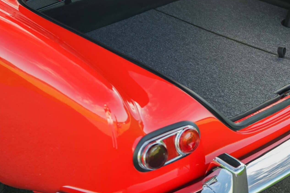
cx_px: 227
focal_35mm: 74
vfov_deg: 18.2
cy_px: 39
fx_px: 600
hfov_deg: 26.7
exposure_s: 1/200
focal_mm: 36.7
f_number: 2.8
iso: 160
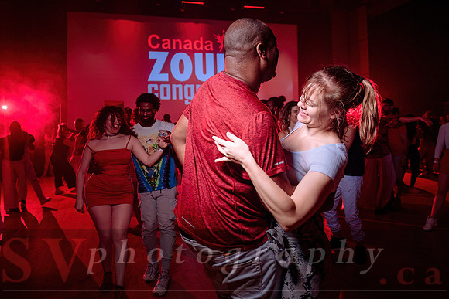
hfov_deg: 62.9
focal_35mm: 29
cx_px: 212
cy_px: 116
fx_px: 367
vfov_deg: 44.1
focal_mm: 24
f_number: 2.8
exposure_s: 1/60
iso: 800
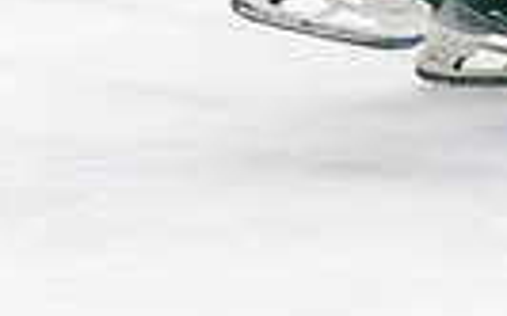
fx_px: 5856
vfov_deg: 3.1
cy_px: -436
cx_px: 537
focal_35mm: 424
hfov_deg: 4.9
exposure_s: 1/1250
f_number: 2.8
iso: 3200
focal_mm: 70
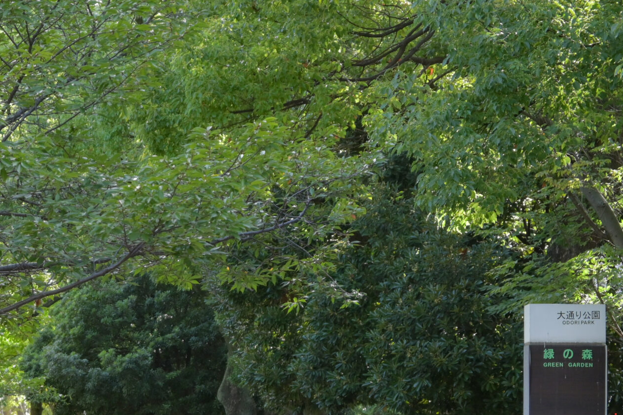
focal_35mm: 153
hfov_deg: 13.3
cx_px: 14
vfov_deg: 8.9
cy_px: 400
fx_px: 2648
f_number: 6.3
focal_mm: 50
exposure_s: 1/80
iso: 360
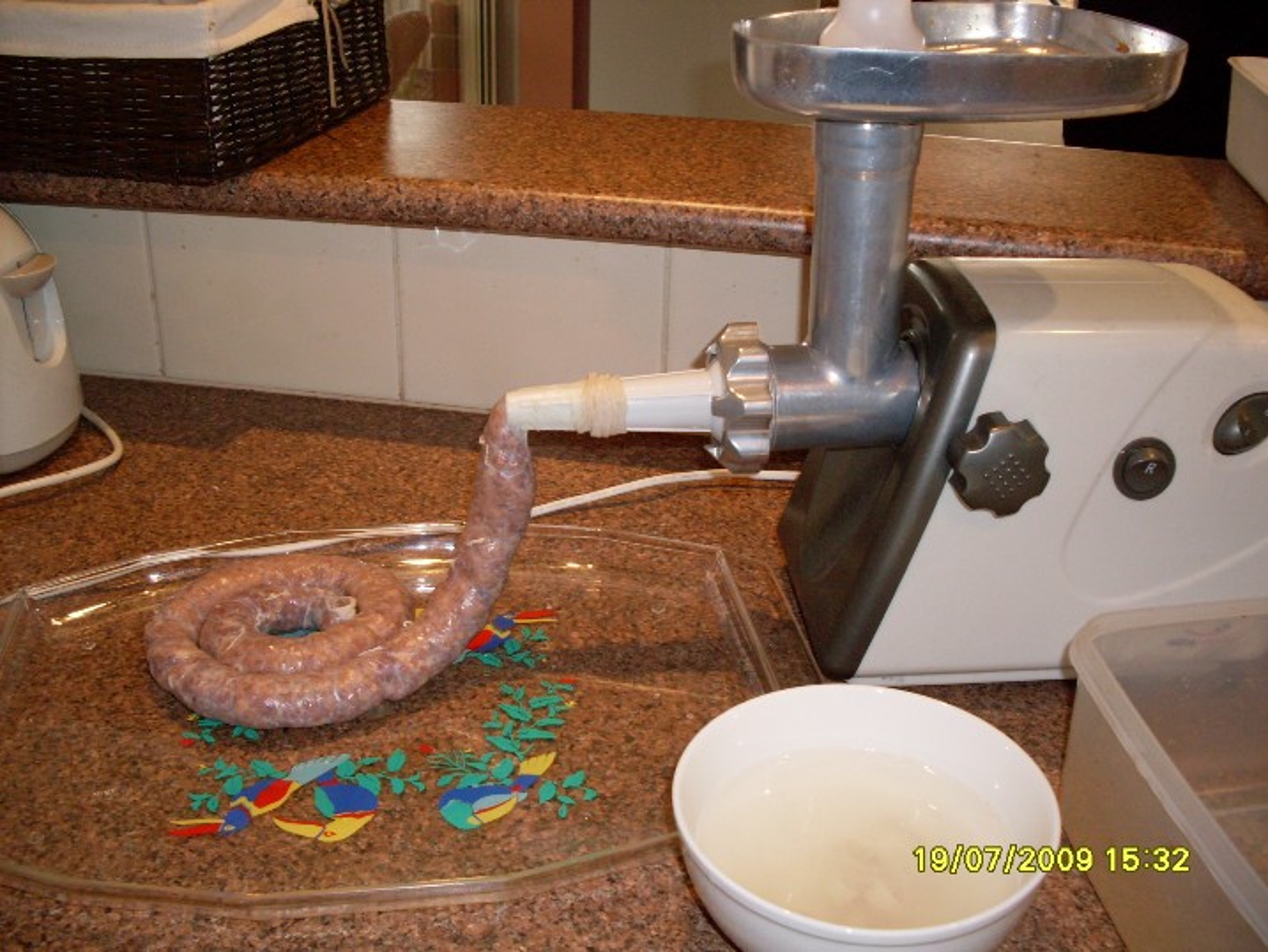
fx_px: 1392
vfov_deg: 37.7
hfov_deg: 49.0
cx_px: 634
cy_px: 476
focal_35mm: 38
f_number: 2.8
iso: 100
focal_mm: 6.3
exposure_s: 1/45
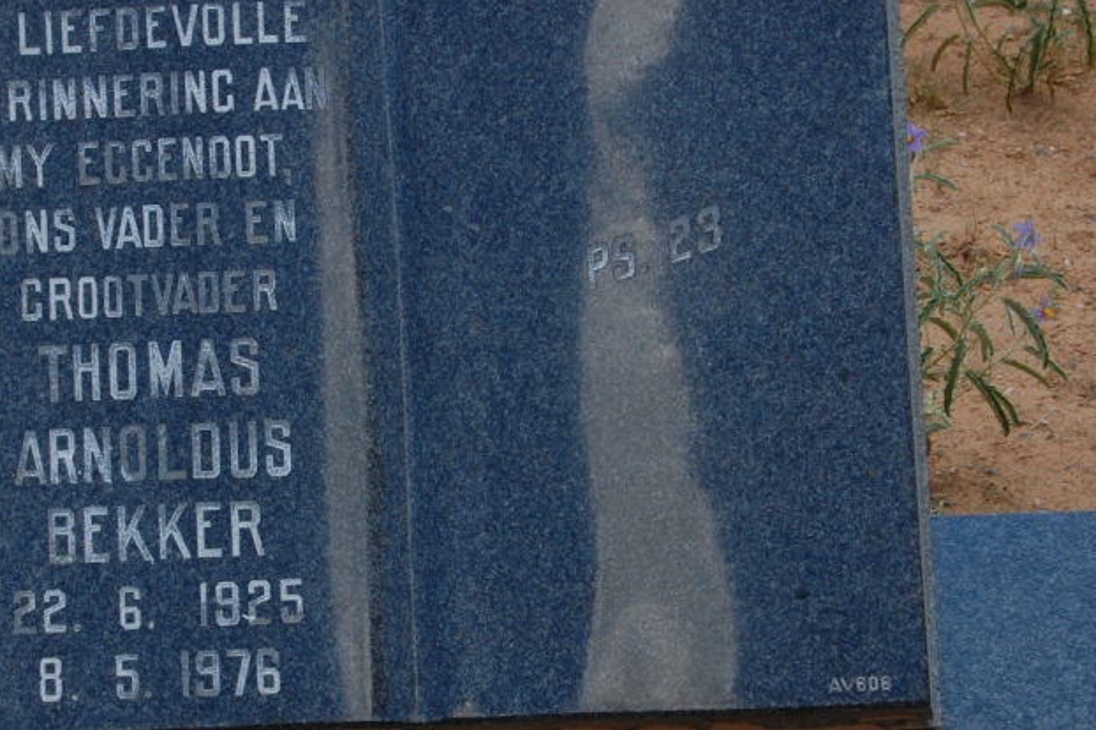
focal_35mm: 136
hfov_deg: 15.1
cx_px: 407
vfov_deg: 10.1
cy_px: 387
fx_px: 4133
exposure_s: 1/80
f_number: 14
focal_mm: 55
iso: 200
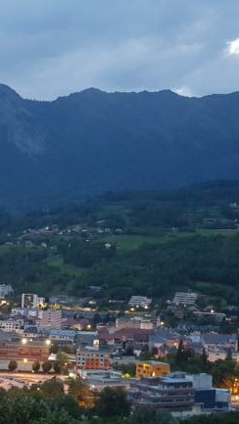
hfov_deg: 17.5
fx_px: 754
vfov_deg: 31.1
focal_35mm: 67
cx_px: -18
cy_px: 297
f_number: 1.7
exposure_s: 1/10
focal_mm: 4.2
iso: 500
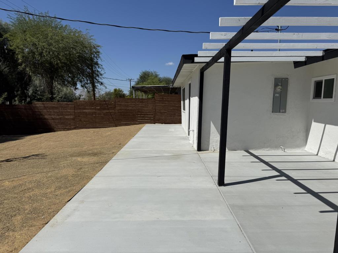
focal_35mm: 24
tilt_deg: -4.5
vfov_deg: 56.8
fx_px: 234
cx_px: 169
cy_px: 126
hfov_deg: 71.6
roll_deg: -3.7
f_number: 1.78
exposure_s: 1/12346
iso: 80
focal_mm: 6.76
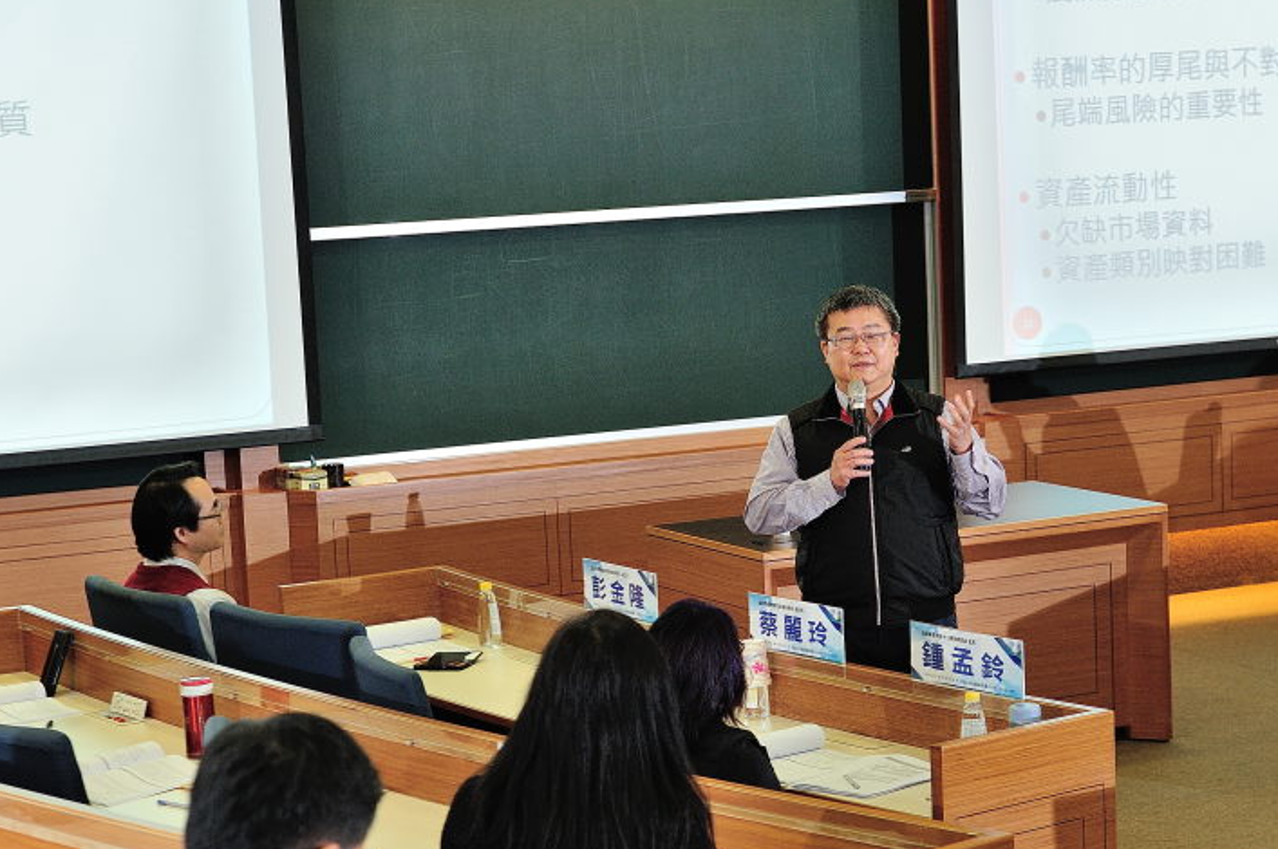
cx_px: 752
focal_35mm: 99
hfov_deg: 20.6
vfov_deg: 13.8
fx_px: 3511
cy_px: 552
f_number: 6.3
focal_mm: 70
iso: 1600
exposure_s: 1/80
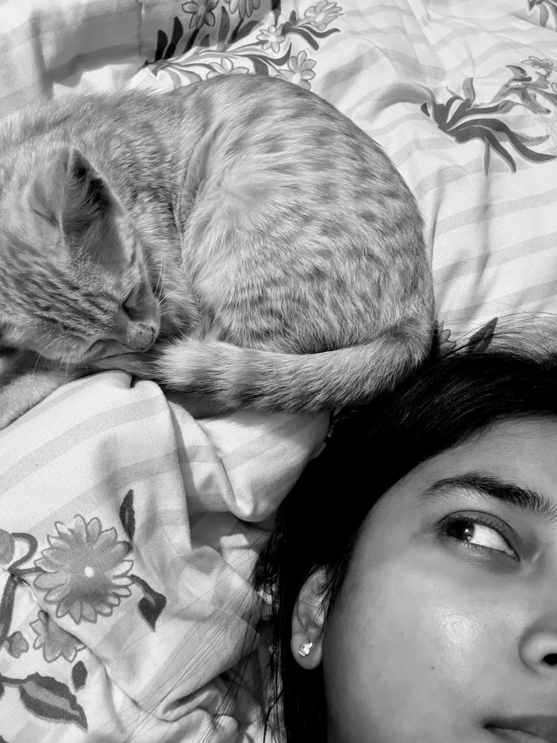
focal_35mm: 30
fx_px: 644
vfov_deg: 60.0
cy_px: 372
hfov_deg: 46.8
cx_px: 278
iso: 500
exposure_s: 1/25
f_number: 1.9
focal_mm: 2.69
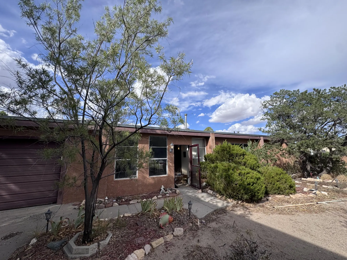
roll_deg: +1.2
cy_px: 130
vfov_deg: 85.7
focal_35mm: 14
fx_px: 140
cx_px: 174
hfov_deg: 102.1
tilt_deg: +11.9
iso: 40
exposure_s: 1/1789
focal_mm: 2.22
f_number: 2.2
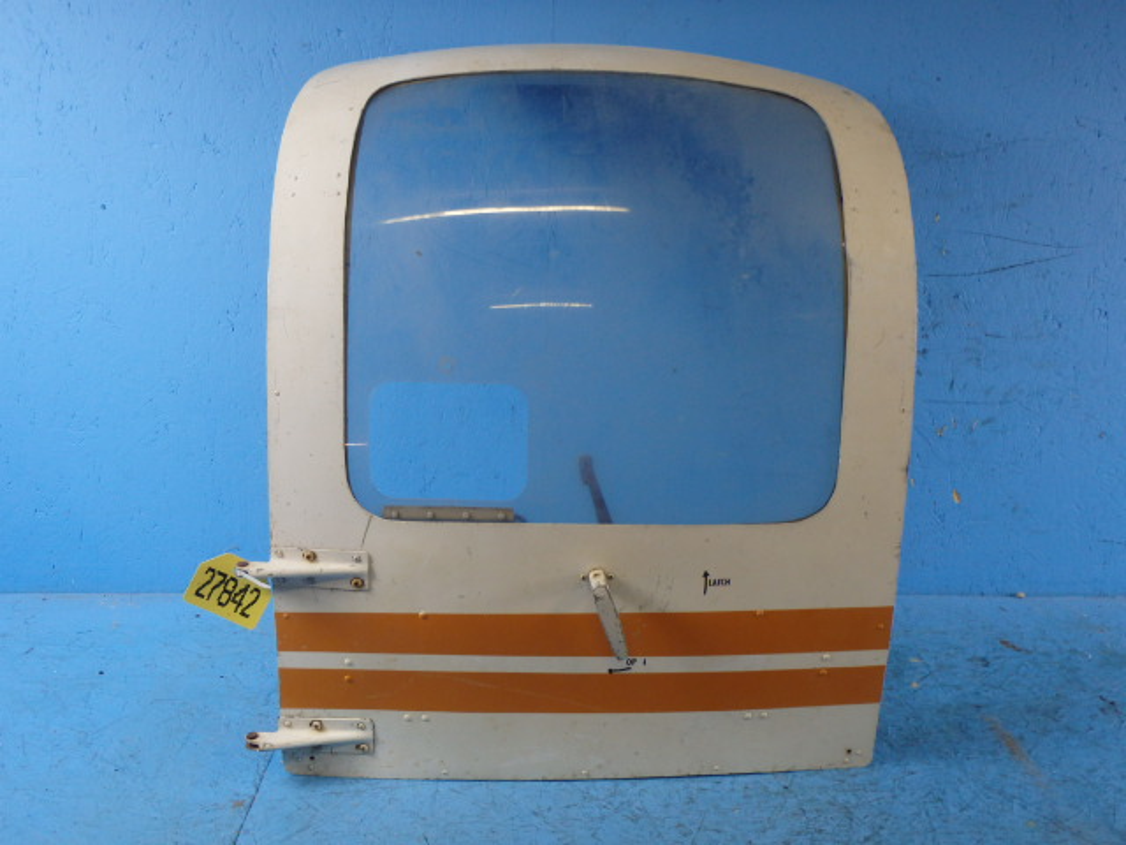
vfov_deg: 49.7
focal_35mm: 28
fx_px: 911
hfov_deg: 63.4
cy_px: 422
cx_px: 563
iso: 200
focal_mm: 5
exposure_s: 1/30
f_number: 3.9
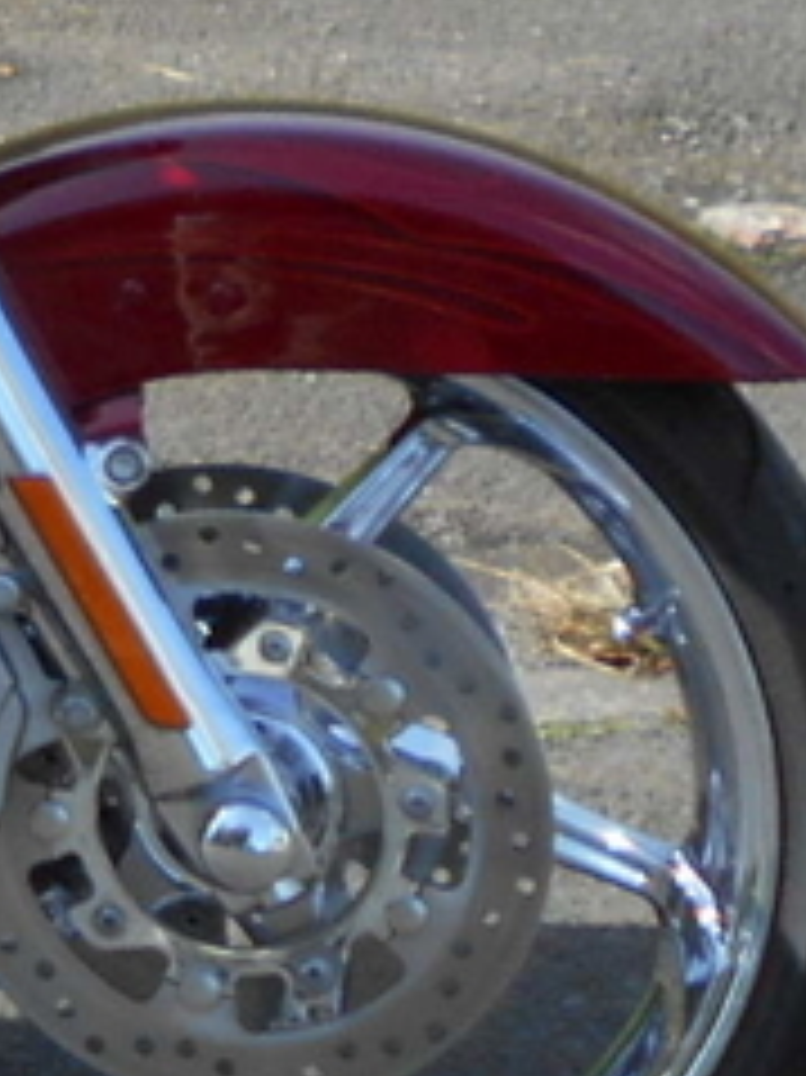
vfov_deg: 9.9
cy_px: -369
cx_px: -1504
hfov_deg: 6.9
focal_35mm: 196
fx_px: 6090
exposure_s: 1/400
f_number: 3.9
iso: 80
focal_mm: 6.7
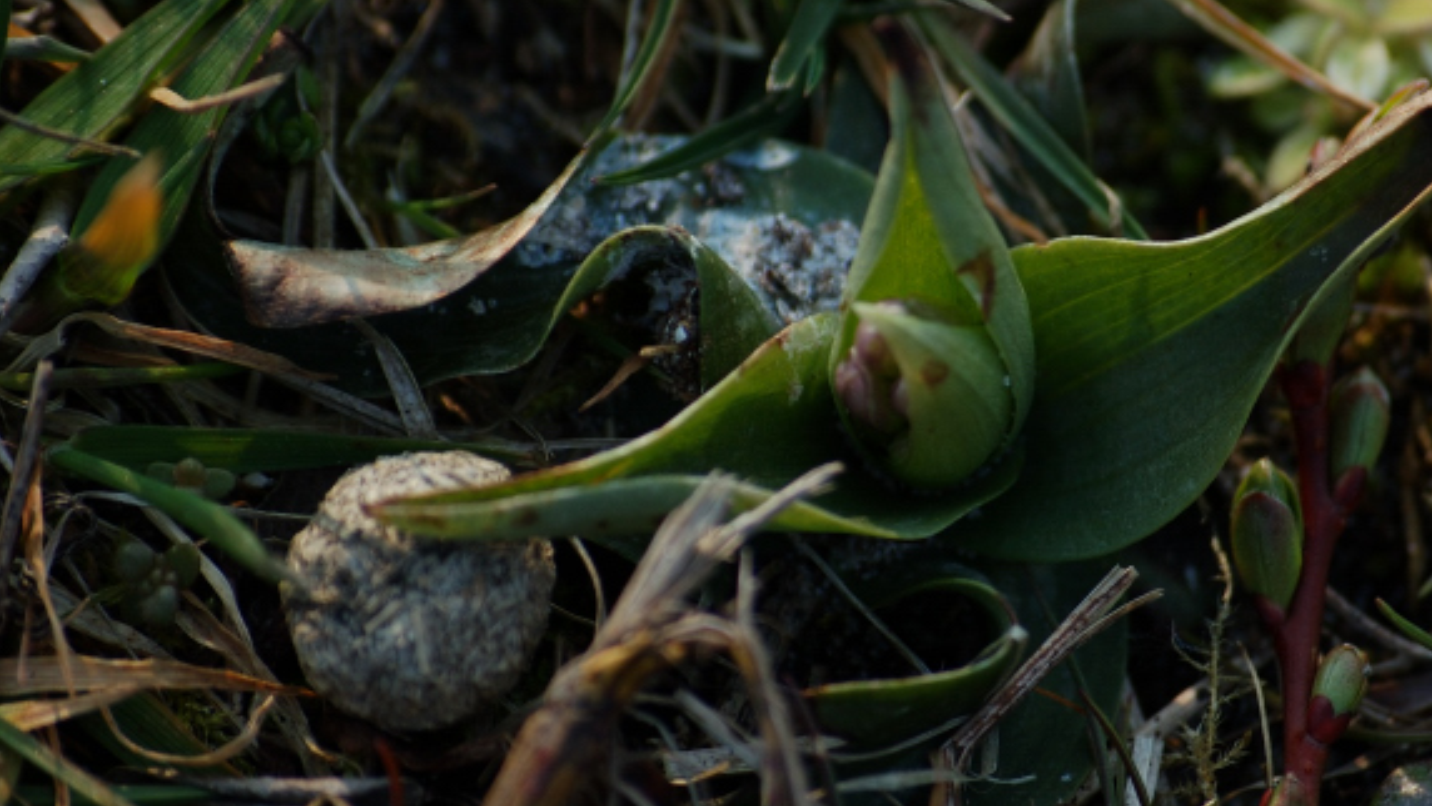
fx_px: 25028
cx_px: 939
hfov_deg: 3.3
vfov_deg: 1.8
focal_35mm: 659
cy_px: 343
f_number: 7.1
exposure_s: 1/640
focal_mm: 300
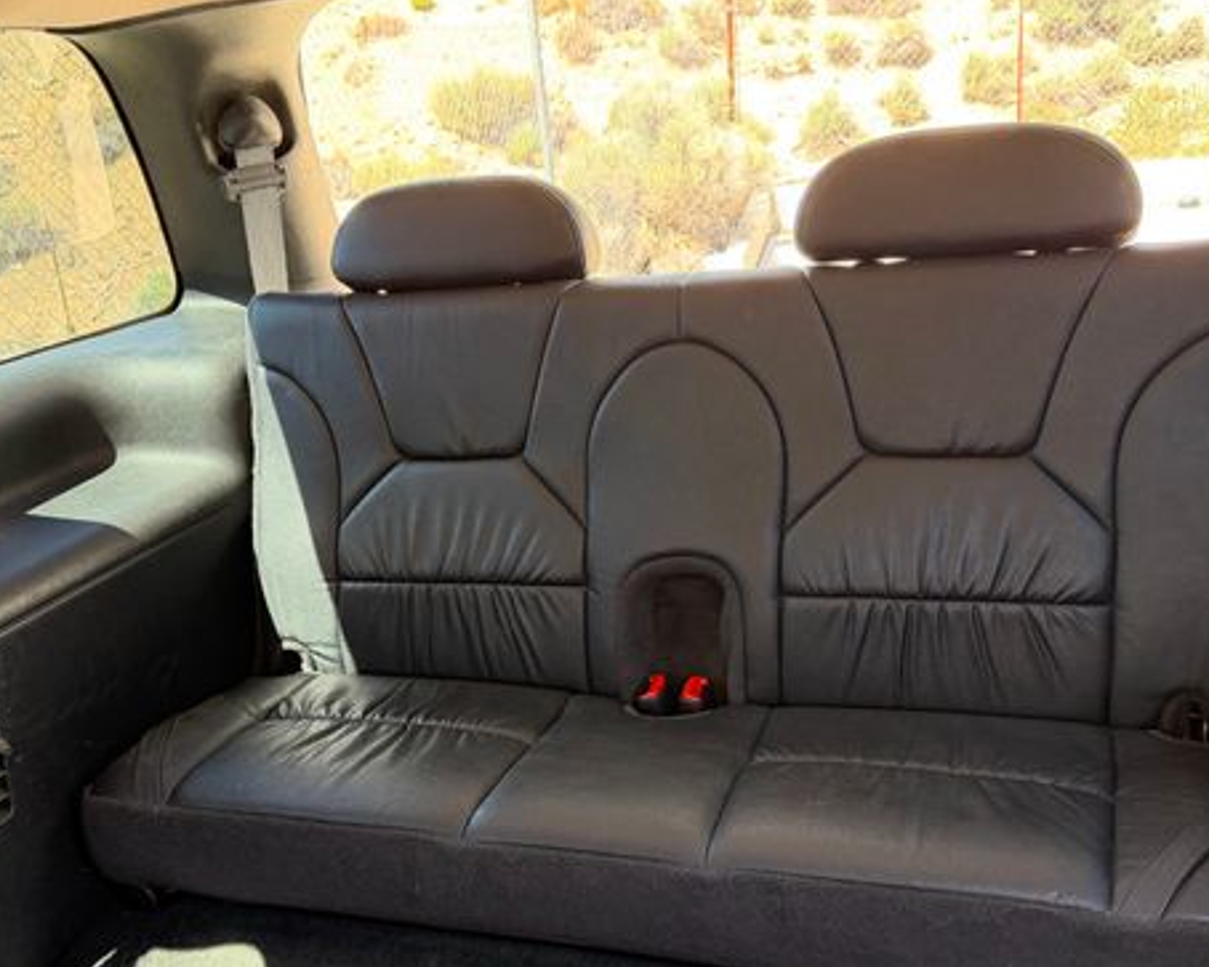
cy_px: 613
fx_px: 1181
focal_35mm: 33
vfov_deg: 44.1
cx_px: 607
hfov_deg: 54.2
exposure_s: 1/141
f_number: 1.78
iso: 200
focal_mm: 6.76
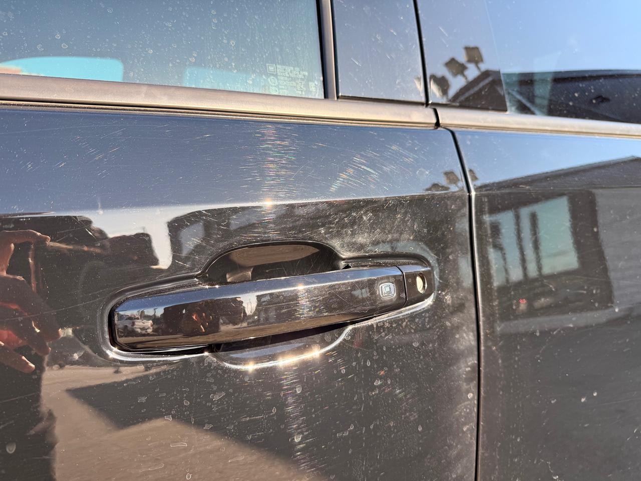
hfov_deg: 71.6
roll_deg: +0.1
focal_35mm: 24
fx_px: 444
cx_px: 320
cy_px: 240
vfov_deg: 56.8
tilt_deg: -3.2
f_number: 1.78
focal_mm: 6.76
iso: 100
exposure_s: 1/622
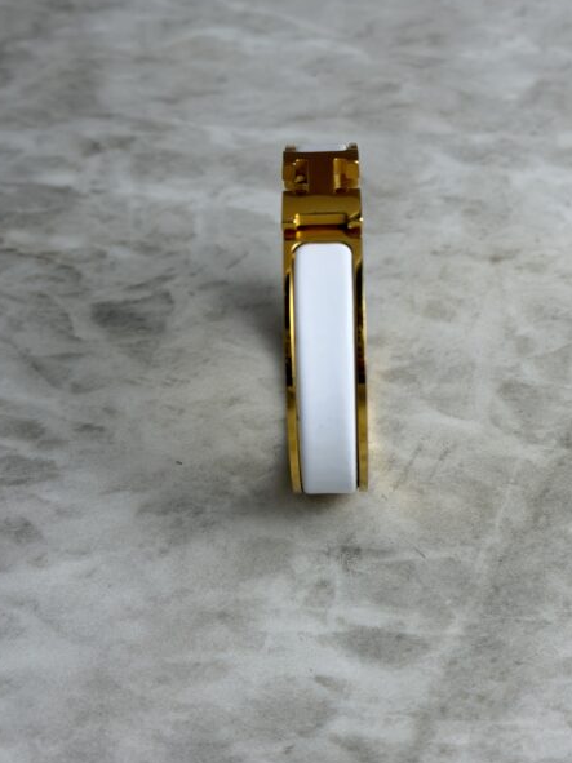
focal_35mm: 65
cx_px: 311
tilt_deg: -42.0
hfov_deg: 22.6
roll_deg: +2.7
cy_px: 337
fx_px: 1433
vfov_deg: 29.8
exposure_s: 1/280
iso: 64
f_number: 1.78
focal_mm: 6.76
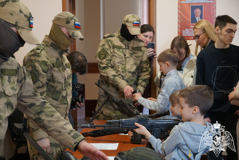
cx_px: 120
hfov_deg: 29.2
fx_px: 458
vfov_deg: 19.7
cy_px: 80
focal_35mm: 69
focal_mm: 46
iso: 3200
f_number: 5
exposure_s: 1/160
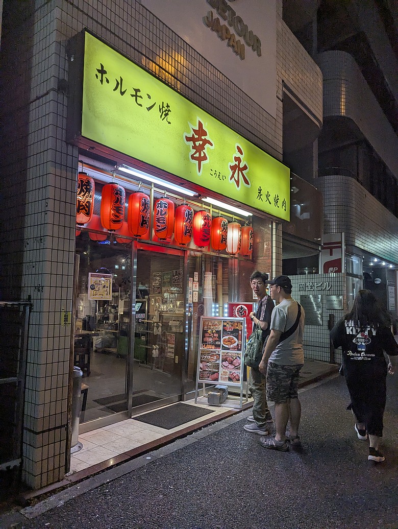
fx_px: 367
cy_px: 264
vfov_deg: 71.5
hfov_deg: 56.9
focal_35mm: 24
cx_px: 199
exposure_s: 1/100
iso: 48
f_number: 1.85
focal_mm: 6.81
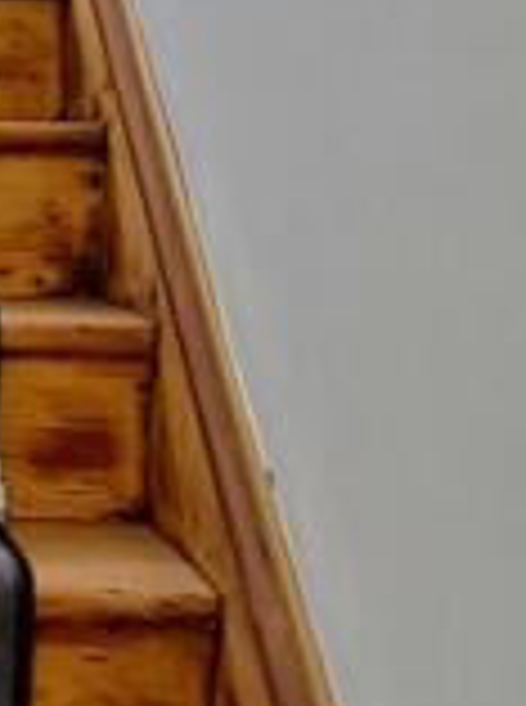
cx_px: -504
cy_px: 162
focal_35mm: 85
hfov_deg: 14.5
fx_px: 1729
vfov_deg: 22.8
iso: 50
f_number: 2.2
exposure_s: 1/50
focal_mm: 1.42
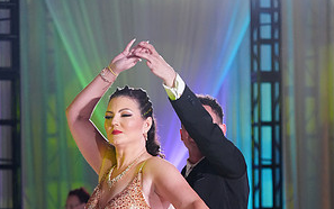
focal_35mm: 209
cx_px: 167
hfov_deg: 10.0
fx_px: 1904
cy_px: 311
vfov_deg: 6.2
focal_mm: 105
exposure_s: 1/400
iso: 4000
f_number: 4
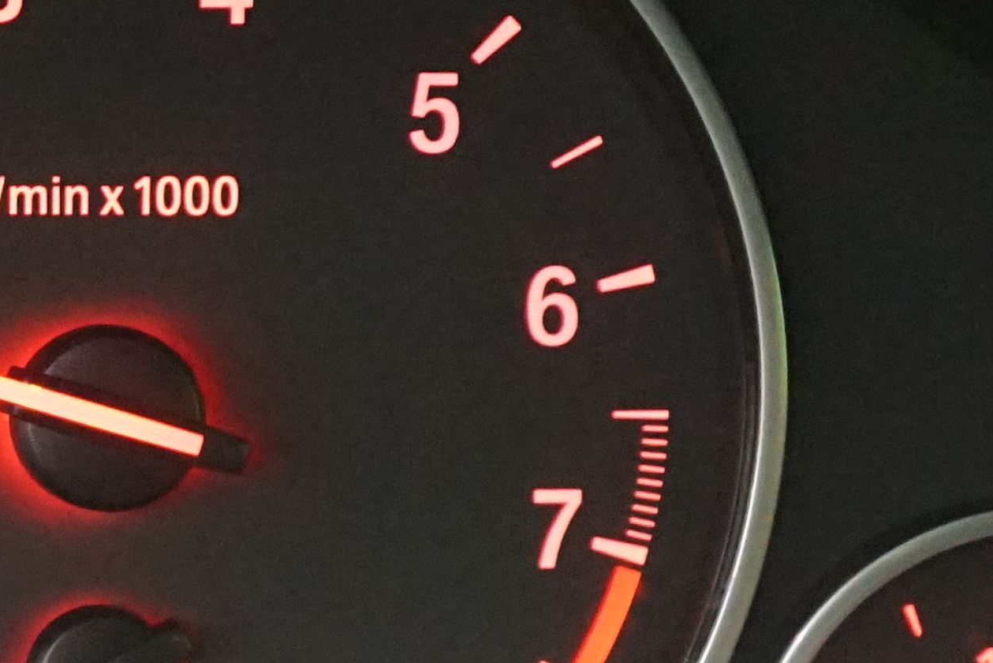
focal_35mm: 162
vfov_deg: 8.5
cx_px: -748
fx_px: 4469
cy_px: 360
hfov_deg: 11.8
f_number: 4
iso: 6400
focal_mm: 34
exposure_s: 1/25
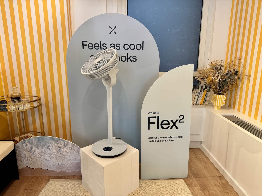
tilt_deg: -12.1
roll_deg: +1.0
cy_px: 98
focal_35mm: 24
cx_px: 131
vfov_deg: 56.8
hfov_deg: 71.6
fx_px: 182
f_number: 1.78
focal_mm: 6.76
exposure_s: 1/100
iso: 160
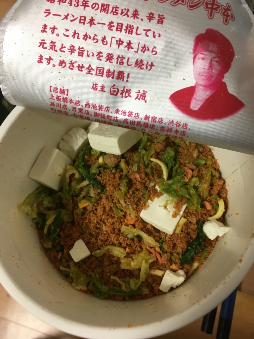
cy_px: 170
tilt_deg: -70.6
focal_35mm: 29
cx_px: 127
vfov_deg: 61.7
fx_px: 284
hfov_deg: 48.2
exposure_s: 1/30
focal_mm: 4.15
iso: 80
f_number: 2.2
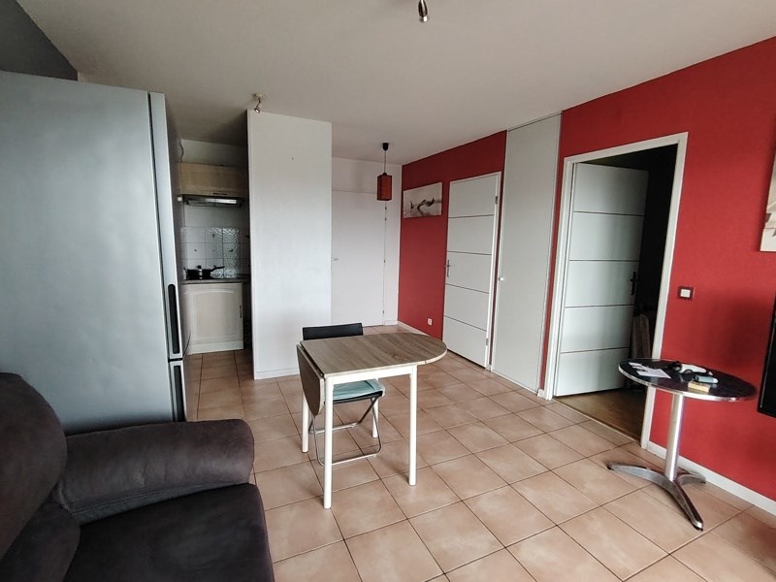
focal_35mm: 17
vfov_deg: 74.7
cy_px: 291
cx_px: 388
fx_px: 381
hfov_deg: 91.0
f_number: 2.2
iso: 178
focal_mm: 1.42
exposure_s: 1/120
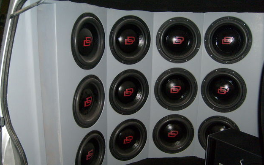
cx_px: 133
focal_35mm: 38
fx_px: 273
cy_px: 96
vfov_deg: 33.5
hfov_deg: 51.5
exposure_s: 1/45
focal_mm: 5.8
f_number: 2.8
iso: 100
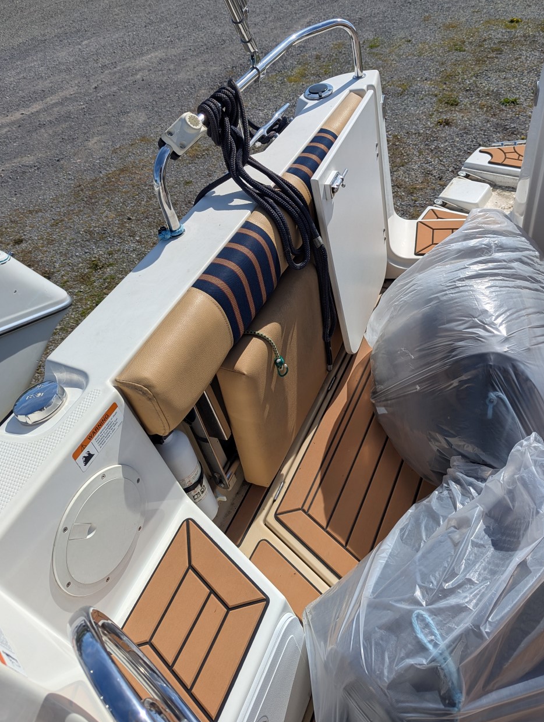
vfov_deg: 61.5
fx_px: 606
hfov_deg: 48.2
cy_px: 325
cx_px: 310
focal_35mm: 29
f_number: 1.85
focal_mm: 6.81
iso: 40
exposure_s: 1/2571
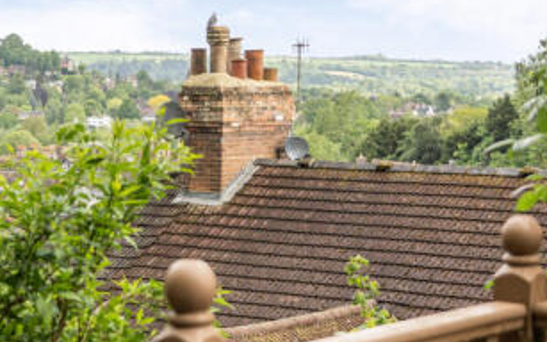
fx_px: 1506
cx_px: 150
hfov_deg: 20.5
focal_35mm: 101
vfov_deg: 13.0
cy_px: 129
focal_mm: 43
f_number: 4.5
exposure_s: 1/1000
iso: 400
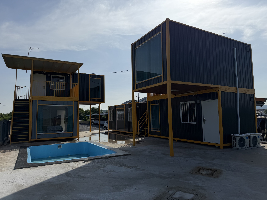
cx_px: 134
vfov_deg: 56.8
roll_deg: +0.9
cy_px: 100
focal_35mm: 24
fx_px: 185
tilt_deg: +4.8
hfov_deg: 71.6
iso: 80
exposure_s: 1/14286
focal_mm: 6.76
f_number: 1.78
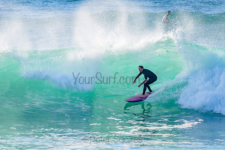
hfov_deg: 3.4
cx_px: 138
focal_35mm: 613
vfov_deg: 2.2
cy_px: 73
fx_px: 3833
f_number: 5.6
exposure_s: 1/2000
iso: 220
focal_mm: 500
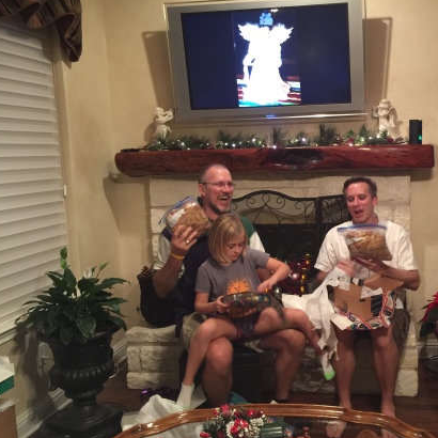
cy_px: 218
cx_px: 311
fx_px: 573
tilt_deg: -5.9
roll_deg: +1.6
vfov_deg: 41.9
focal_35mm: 40
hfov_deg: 41.0
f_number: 2.2
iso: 64
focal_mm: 4.15
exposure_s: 1/4
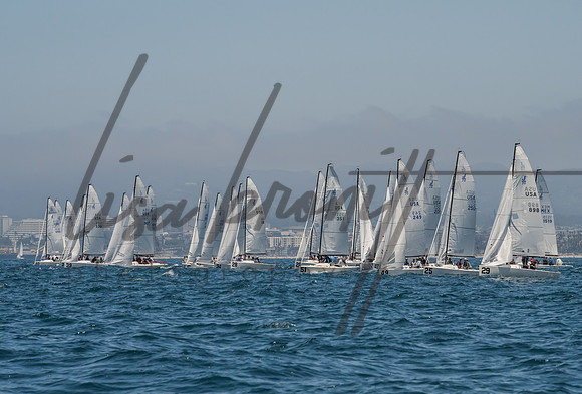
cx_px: 304
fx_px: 2563
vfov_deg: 8.8
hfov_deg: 13.0
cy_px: 174
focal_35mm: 158
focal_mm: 120
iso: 640
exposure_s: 1/1000
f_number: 9
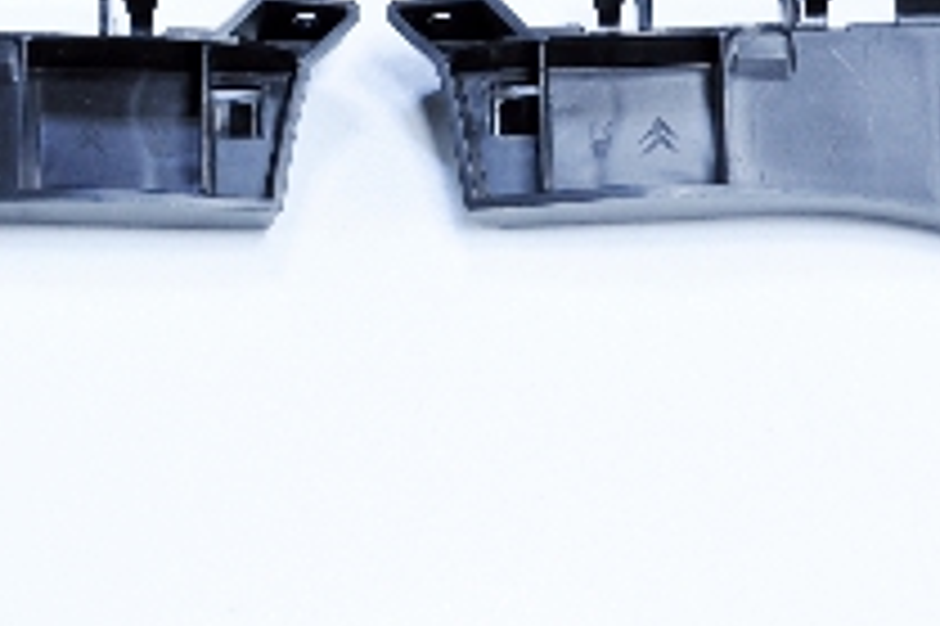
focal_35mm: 147
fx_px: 3835
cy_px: -182
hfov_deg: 14.0
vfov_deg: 9.2
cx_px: 364
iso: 200
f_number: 8
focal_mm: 32
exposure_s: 1/60
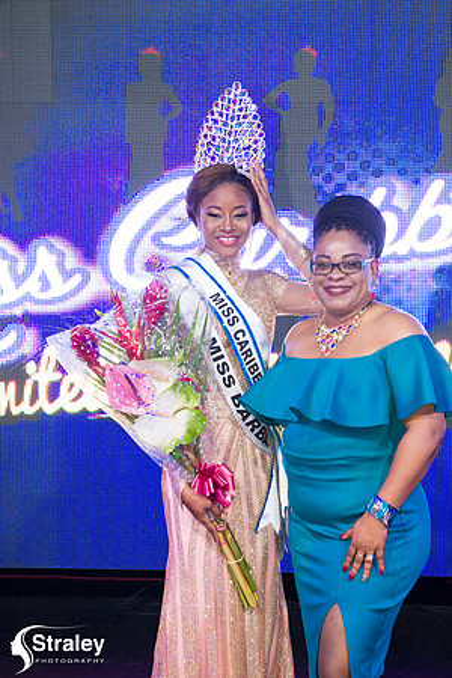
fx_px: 1168
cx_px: 226
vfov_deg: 32.4
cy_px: 339
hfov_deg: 21.9
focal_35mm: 62
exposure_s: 1/160
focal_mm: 62
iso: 4000
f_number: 5
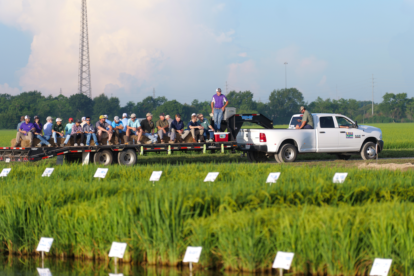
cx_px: 207
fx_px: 2173
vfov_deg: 7.3
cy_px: 138
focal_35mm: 189
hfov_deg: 10.9
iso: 100
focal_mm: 189
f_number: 4.5
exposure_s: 1/320
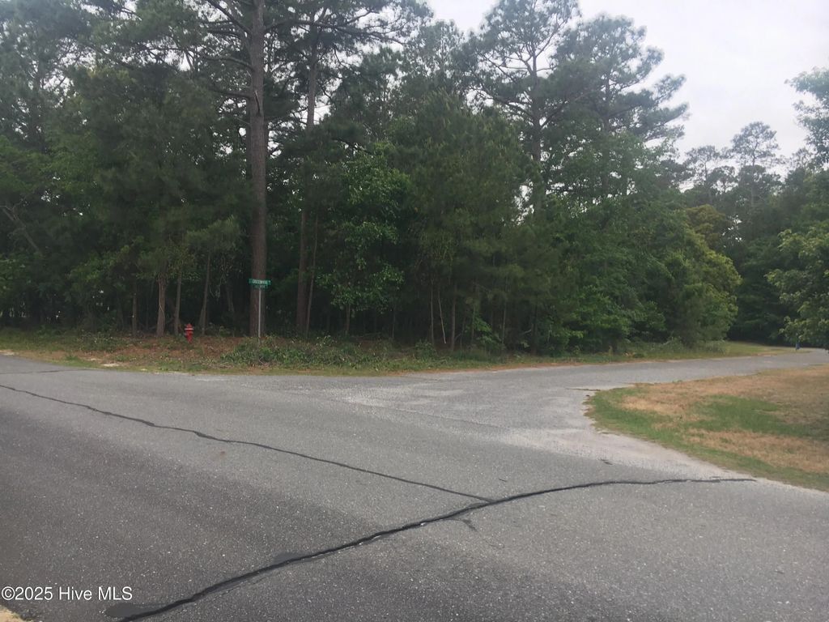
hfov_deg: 61.7
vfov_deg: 48.2
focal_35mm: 29
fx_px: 695
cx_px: 414
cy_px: 311
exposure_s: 1/179
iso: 25
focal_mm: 4.15
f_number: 2.2
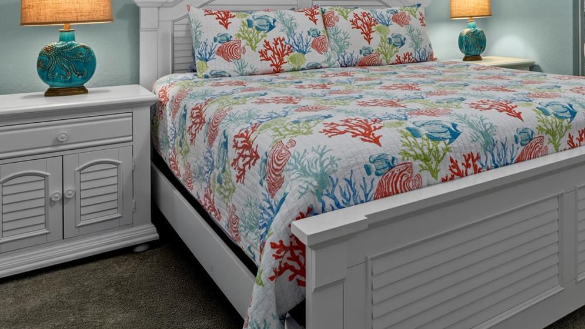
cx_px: 405
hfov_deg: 58.0
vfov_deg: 33.5
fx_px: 510
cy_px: 20
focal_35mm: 33
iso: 200
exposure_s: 1/1.67
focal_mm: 13
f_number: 8
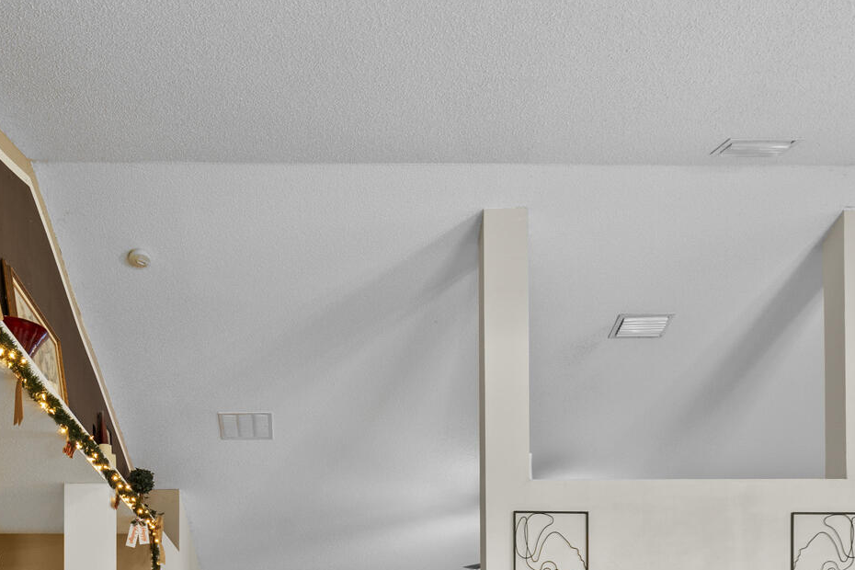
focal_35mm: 43
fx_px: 1021
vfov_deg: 26.9
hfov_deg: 45.0
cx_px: 307
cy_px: 718
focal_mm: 16
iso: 400
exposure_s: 2.5
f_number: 10
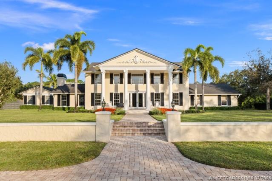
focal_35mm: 27
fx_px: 204
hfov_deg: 67.4
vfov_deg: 47.9
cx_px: 136
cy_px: 90
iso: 100
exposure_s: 1/80
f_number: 9
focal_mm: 18
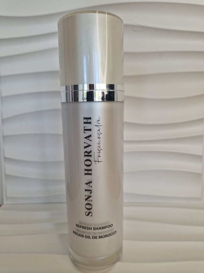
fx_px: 181
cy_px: 136
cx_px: 102
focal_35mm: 23
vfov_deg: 73.9
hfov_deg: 58.9
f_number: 1.8
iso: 50
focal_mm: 5.4
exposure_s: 1/100
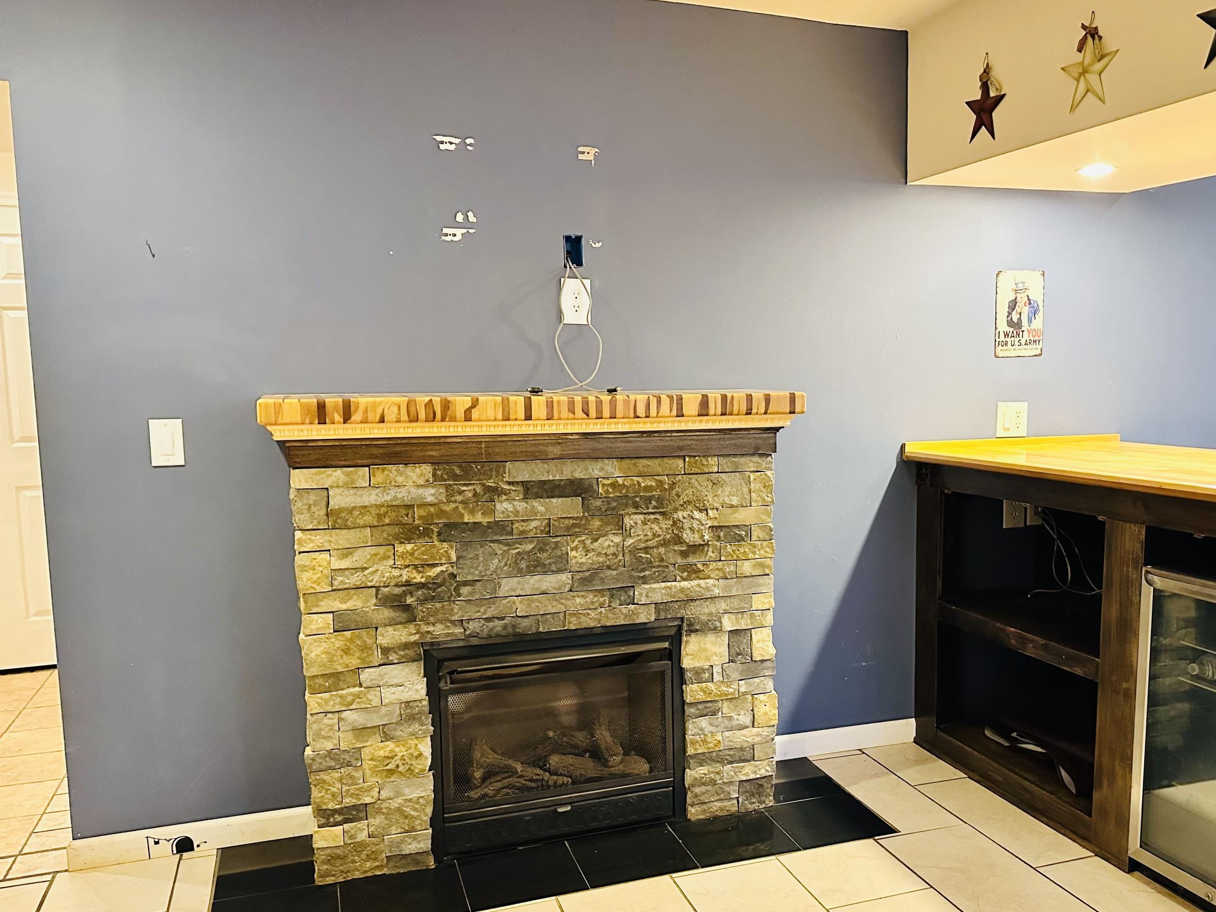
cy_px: 507
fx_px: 1054
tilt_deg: -6.3
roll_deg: +1.3
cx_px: 709
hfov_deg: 59.6
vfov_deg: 46.7
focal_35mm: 30
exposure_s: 1/60
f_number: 1.78
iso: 800
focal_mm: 6.86
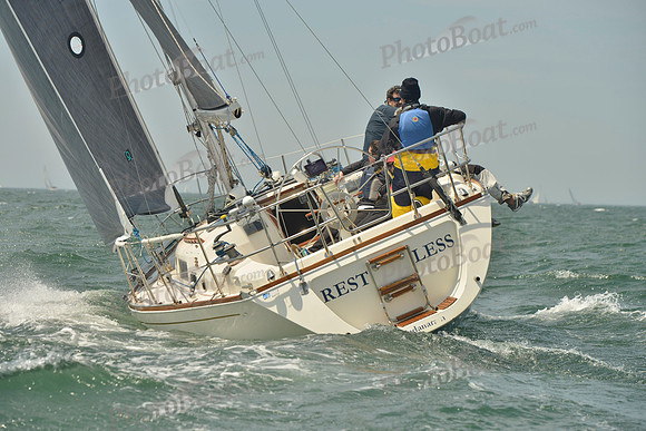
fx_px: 2243
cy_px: 216
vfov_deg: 11.0
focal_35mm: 125
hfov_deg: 16.4
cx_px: 323
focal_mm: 125
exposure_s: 1/1250
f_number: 7.1
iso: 200
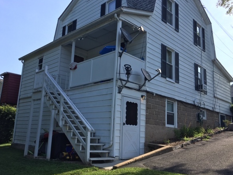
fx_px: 215
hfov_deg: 56.8
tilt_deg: +11.4
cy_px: 93
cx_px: 121
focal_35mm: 32
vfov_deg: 44.1
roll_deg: -2.0
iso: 25
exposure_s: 1/986
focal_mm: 4.15
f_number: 2.2
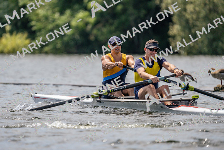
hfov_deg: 3.4
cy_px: 75
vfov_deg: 2.3
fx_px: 3734
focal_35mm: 600
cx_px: 112
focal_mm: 600
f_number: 6.3
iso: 320
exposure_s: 1/2000
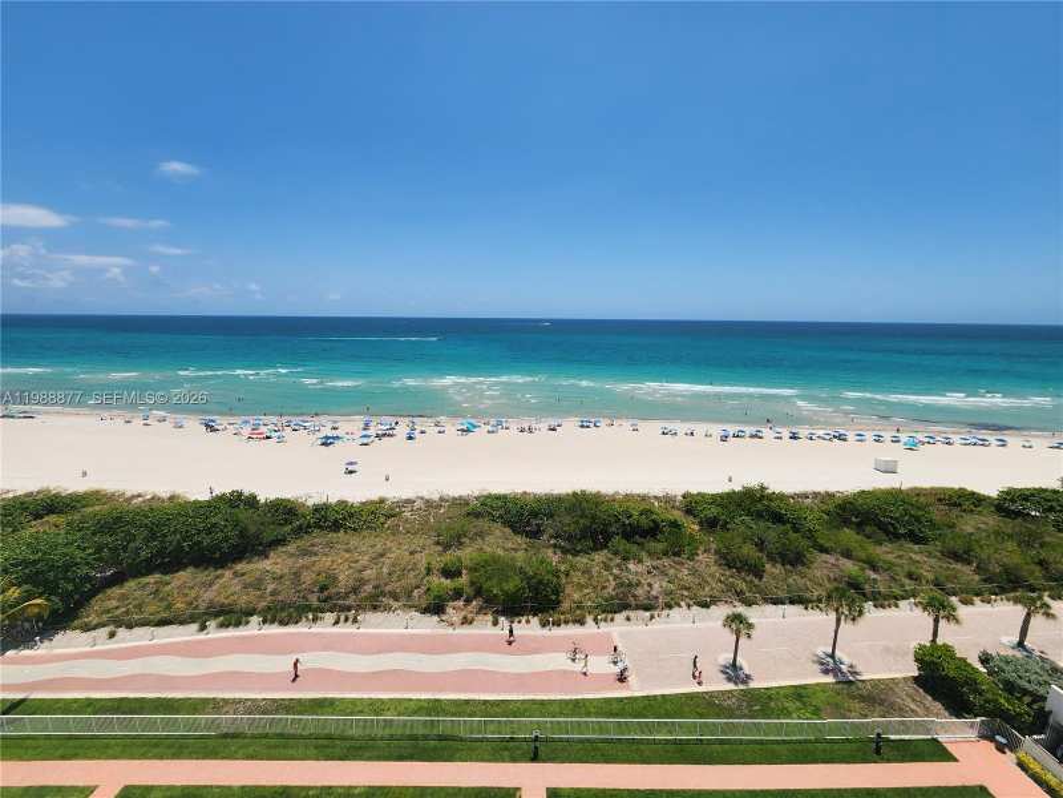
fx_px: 399
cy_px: 399
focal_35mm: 13
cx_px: 532
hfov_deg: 106.2
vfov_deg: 89.9
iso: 50
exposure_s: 1/3850
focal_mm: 2.2
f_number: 2.2
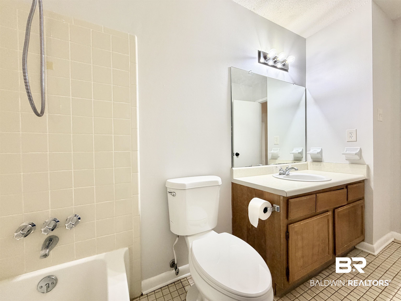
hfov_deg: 102.1
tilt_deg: -0.6
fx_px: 162
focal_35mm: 14
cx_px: 200
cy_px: 150
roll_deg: +0.5
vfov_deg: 85.7
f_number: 2.2
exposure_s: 1/60
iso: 200
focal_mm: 2.22
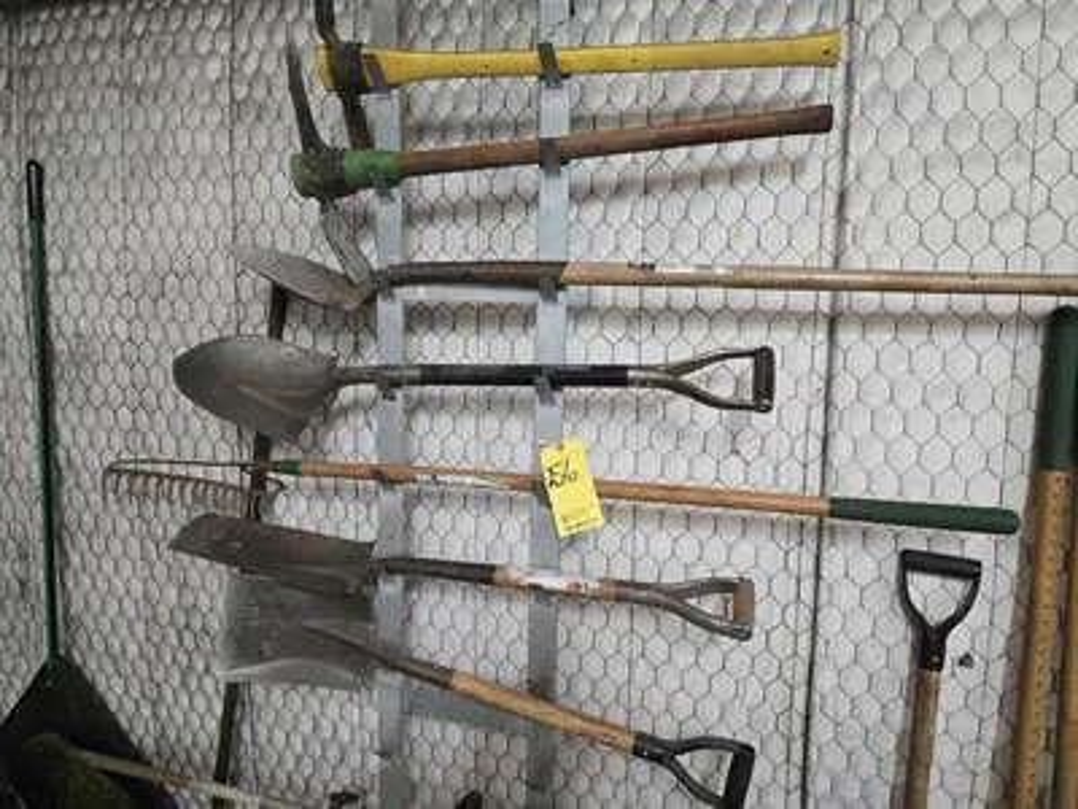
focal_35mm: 23
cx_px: 539
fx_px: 716
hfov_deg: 73.9
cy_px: 404
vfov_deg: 58.9
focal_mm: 5.4
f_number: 1.8
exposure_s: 1/60
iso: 640
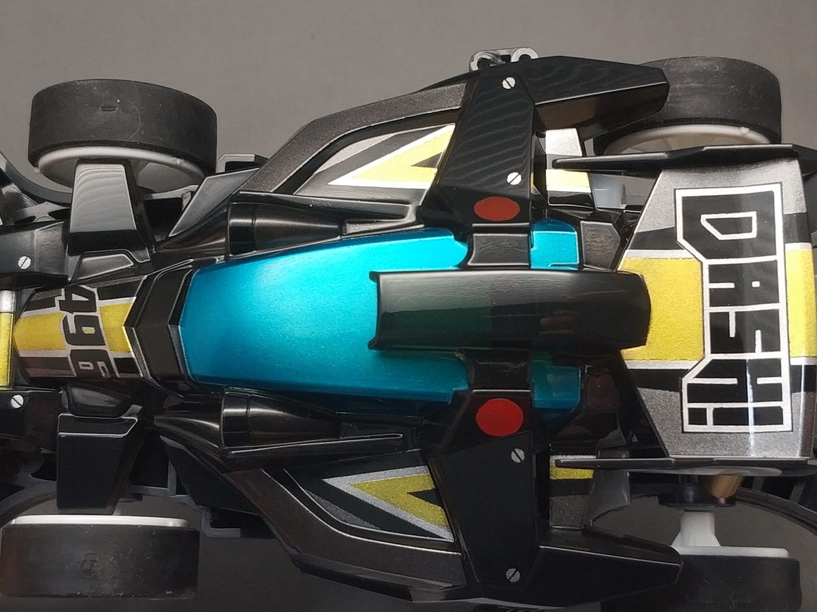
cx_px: 408
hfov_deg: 56.8
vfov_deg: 44.2
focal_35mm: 32
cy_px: 306
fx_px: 755
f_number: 2
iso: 160
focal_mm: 4.5
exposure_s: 1/50
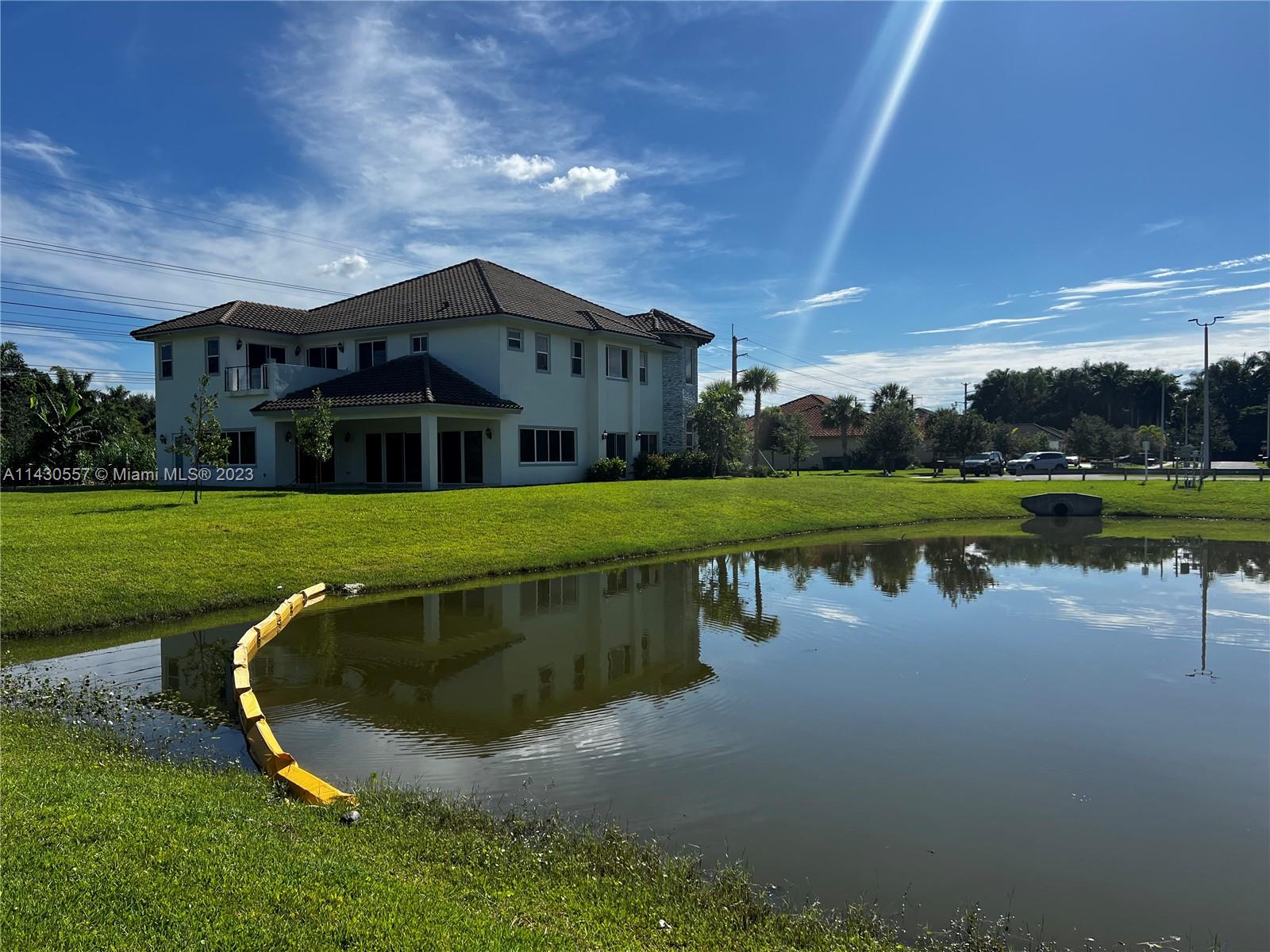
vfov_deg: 53.1
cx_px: 635
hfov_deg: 67.3
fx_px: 954
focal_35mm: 26
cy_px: 476
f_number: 1.5
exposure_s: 1/6993
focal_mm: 5.7
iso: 50
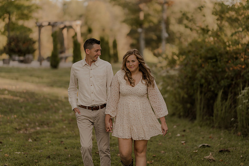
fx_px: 659
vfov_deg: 14.4
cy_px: 79
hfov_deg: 21.4
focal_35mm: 95
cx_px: 126
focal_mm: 85
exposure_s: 1/640
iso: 200
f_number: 1.4
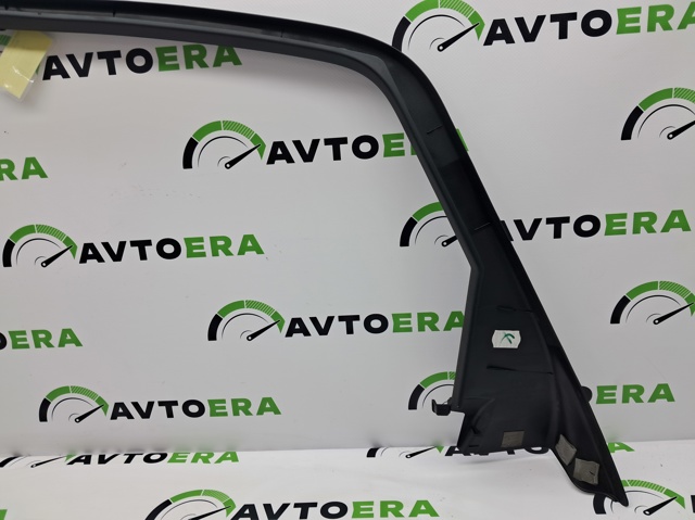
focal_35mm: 27
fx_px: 542
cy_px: 260
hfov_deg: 65.4
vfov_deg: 51.3
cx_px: 348
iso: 50
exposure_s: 1/60
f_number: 1.8
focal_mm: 4
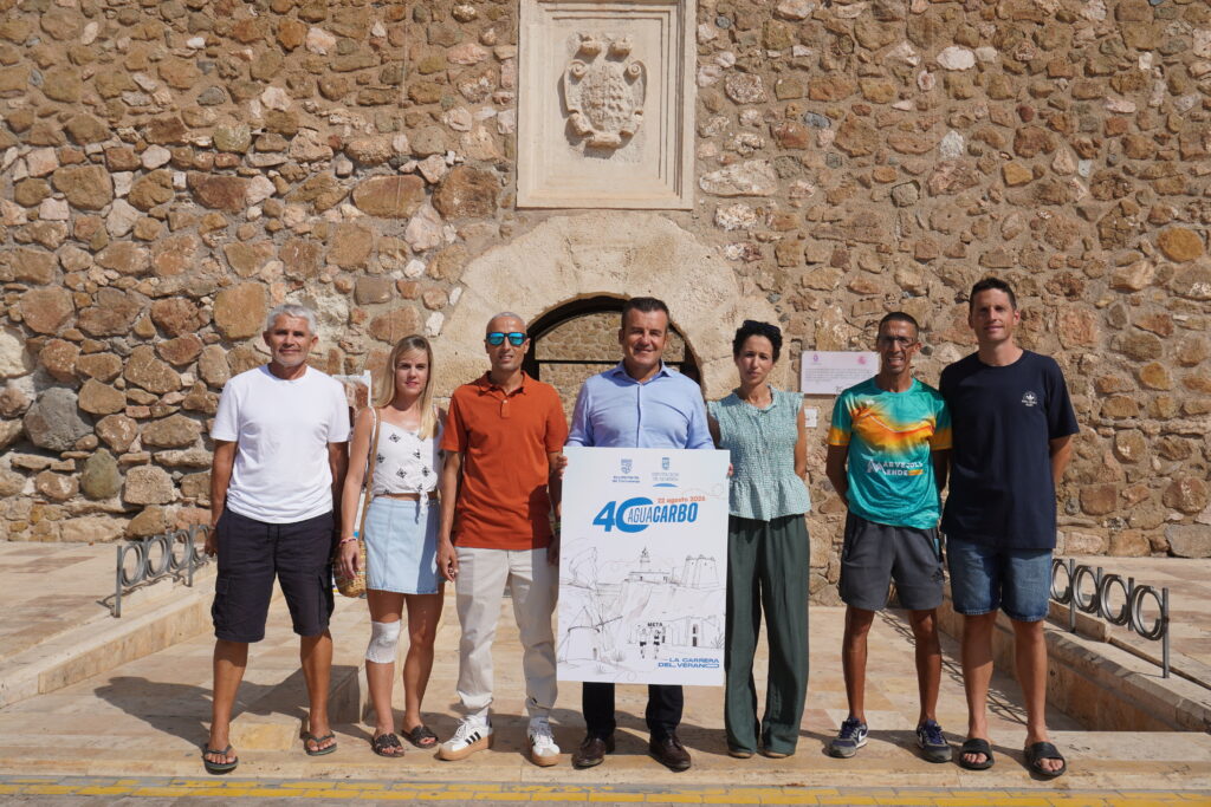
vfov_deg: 40.0
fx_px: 1110
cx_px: 606
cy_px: 404
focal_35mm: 33
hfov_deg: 57.2
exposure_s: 1/640
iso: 100
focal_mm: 22
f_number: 8
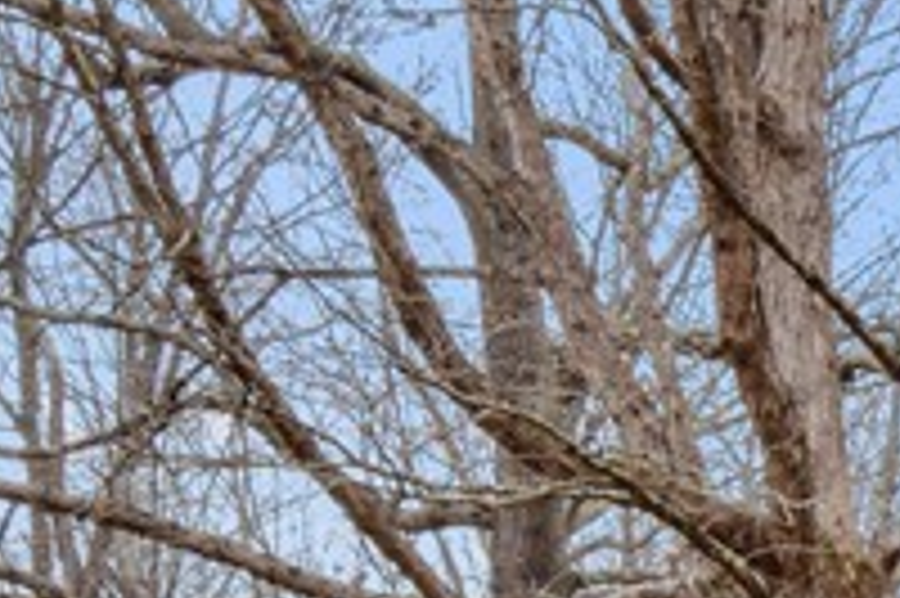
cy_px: 1248
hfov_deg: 11.5
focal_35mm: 163
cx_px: 1755
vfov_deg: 8.0
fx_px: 4072
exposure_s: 1/6
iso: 100
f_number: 22
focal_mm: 20
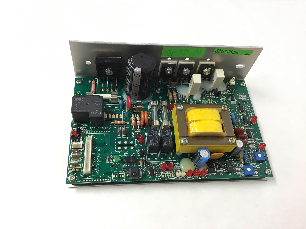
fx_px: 274
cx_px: 153
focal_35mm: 31
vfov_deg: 45.4
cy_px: 114
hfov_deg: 58.4
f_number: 2.4
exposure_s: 1/33
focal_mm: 3.3
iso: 50
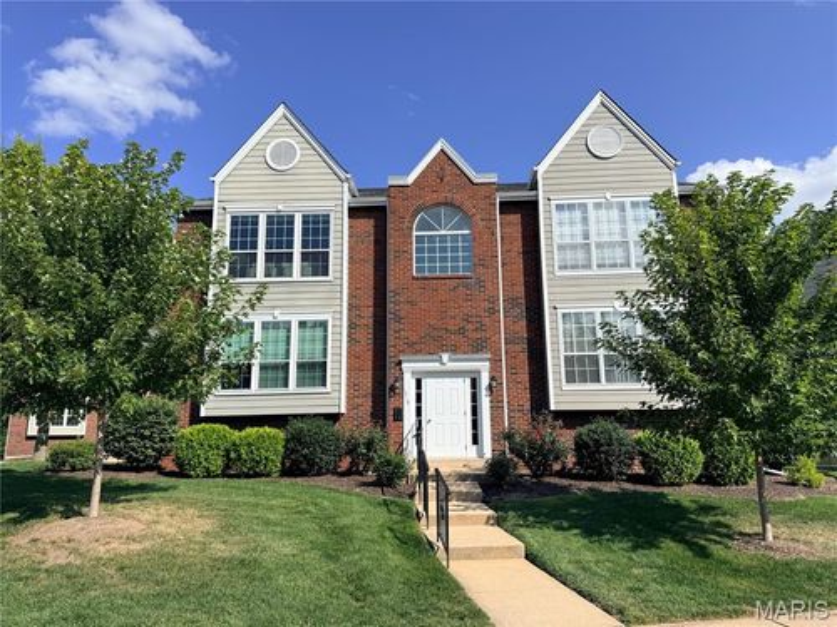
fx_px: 580
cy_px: 314
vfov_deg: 56.8
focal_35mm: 24
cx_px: 418
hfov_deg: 71.6
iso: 80
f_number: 1.78
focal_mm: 6.76
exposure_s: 1/5319
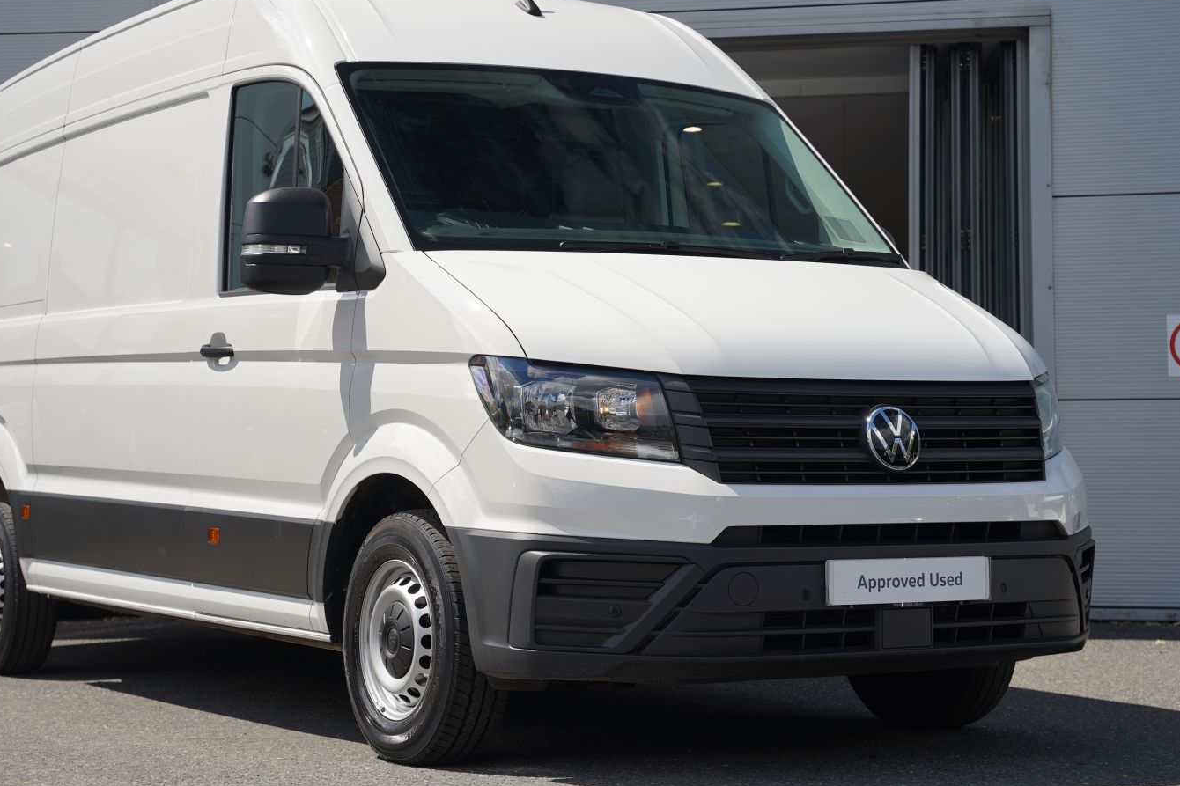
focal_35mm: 68
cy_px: 328
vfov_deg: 20.0
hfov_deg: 29.6
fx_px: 2232
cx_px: 510
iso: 100
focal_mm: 57.1
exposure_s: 1/400
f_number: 4.5
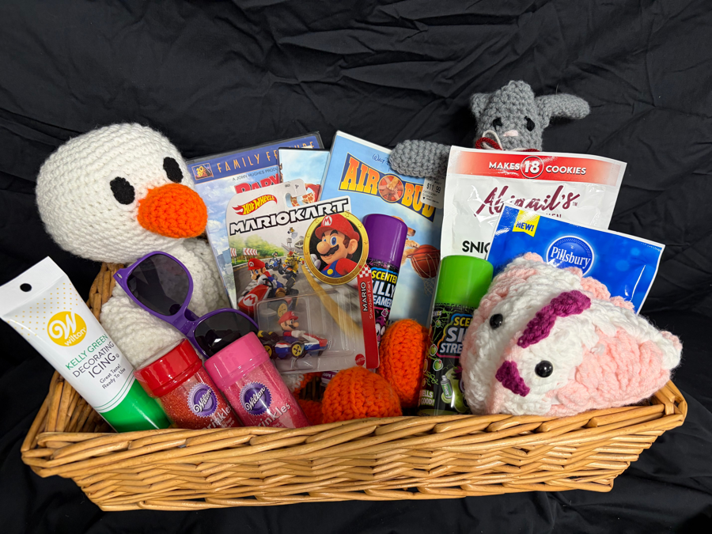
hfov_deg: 67.3
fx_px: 535
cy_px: 267
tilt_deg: -35.2
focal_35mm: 26
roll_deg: -3.9
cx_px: 356
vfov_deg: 53.1
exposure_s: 1/60
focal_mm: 5.96
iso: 160
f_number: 1.6
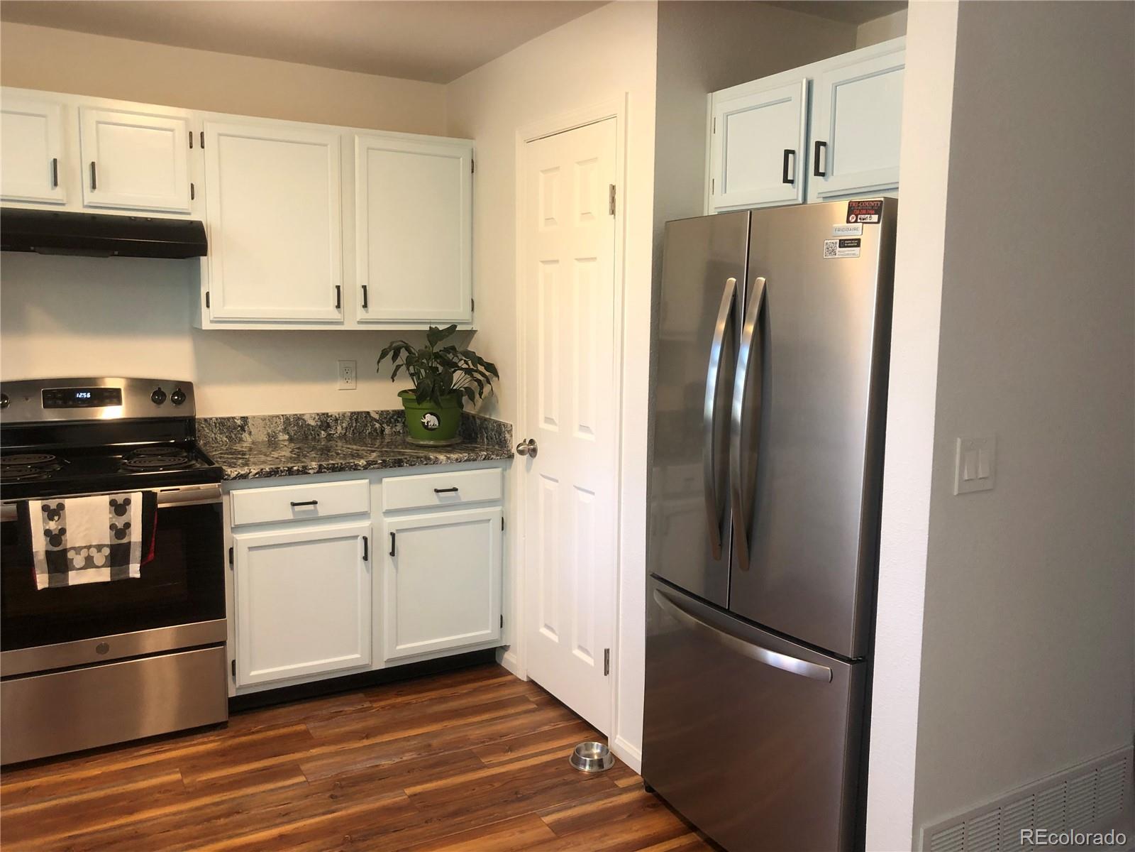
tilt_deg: -9.0
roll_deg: -0.8
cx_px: 568
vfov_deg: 49.7
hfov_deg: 63.4
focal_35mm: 28
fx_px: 918
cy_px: 426
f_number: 1.8
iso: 40
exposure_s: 1/24
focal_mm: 3.99
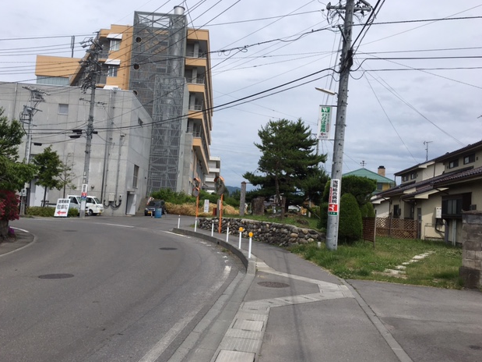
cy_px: 179
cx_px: 238
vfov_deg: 46.8
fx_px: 418
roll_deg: -4.1
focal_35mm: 30
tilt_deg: +2.7
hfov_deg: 60.0
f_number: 2.2
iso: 25
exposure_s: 1/3663
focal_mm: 4.15
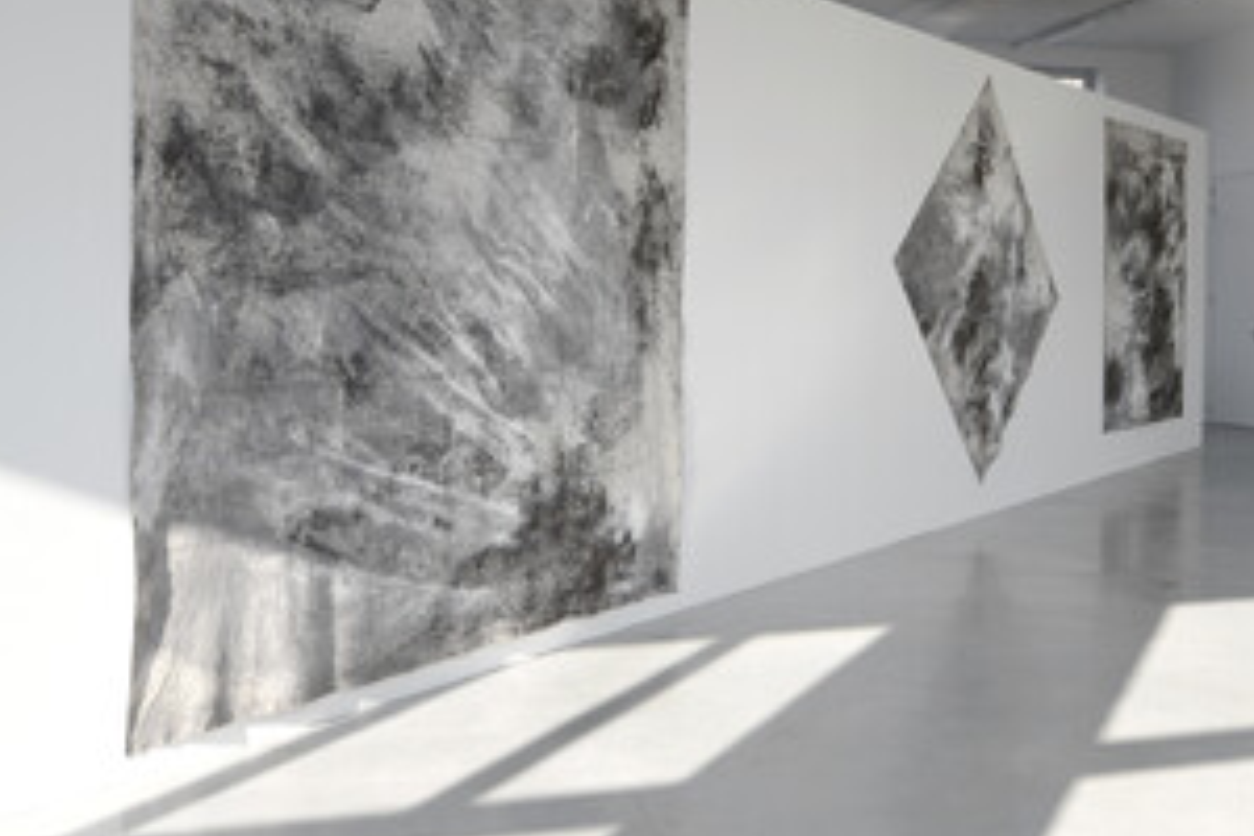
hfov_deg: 48.2
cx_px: 740
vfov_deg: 33.3
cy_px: 339
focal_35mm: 40
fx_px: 1393
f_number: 4
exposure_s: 1/160
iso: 100
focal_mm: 24
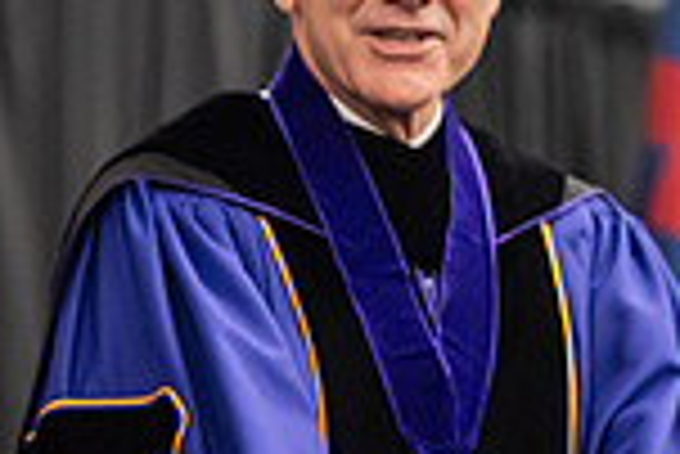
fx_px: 8130
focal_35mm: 430
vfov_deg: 3.2
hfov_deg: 4.8
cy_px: 294
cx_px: 581
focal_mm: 112
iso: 3200
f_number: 3.2
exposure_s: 1/200
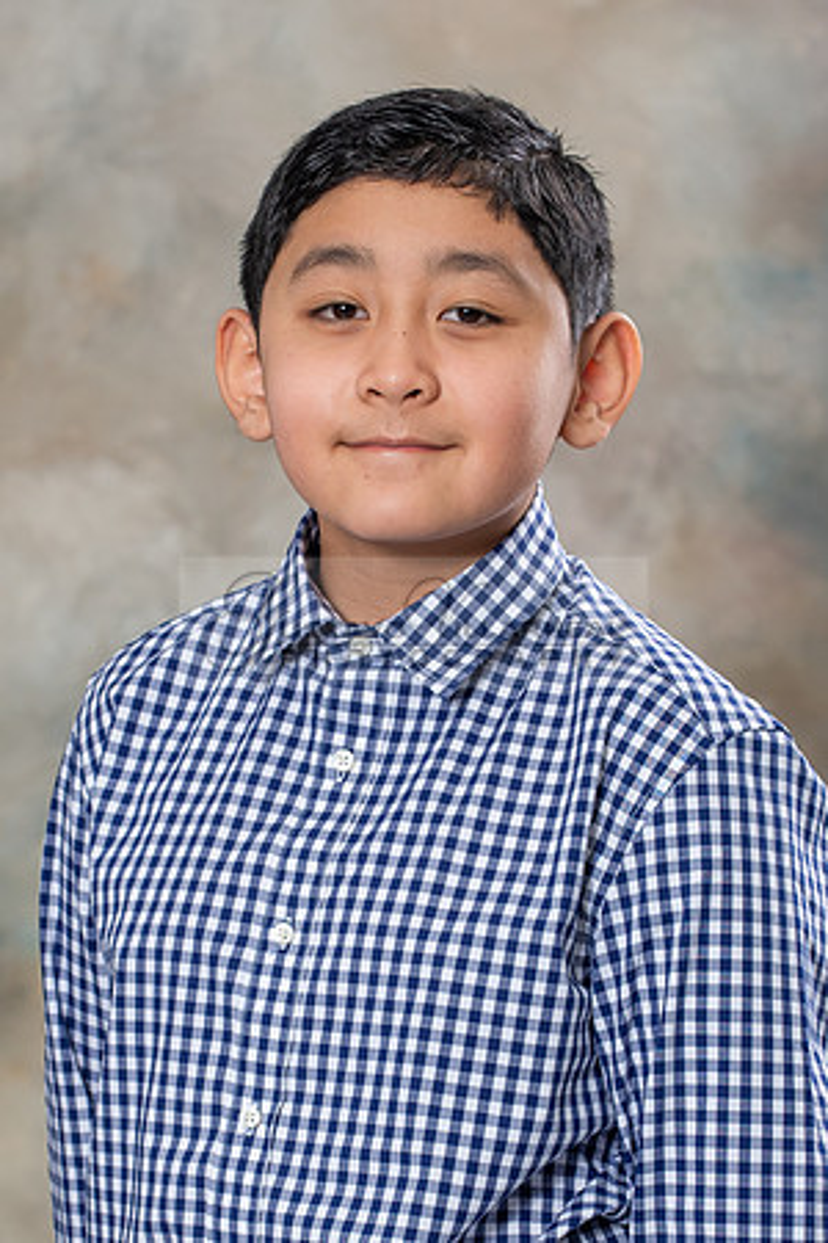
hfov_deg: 5.1
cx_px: 370
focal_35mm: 268
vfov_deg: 7.7
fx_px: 9247
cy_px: 809
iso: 100
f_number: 5
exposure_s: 1/125
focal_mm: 120
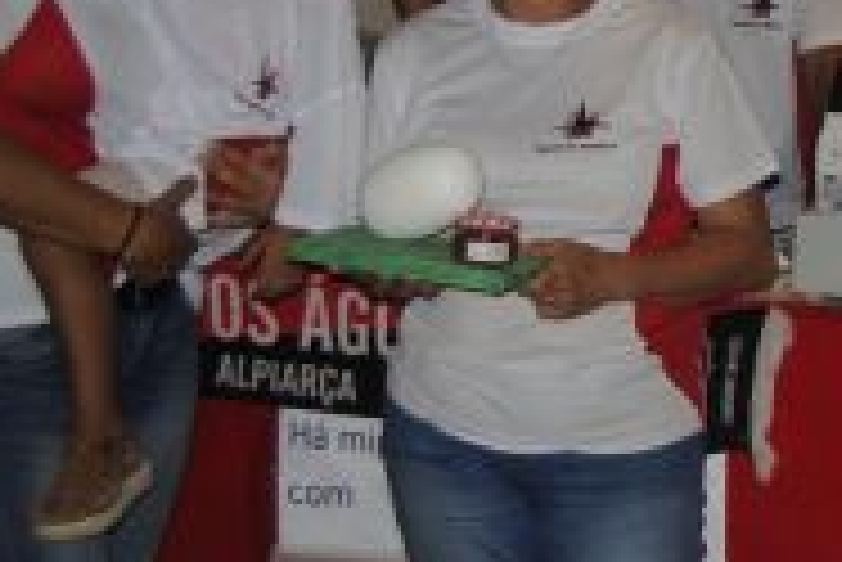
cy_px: 43
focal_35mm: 100
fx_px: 2341
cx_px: 914
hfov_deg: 19.6
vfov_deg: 13.6
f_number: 4
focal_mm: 26
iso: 200
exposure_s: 1/60
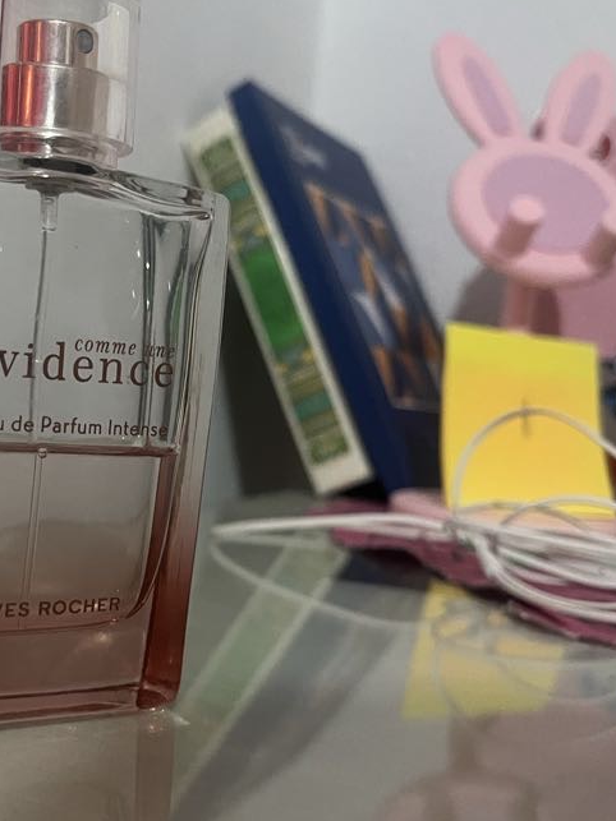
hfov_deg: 33.6
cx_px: 146
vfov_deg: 44.5
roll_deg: -4.5
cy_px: 502
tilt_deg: -7.4
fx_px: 997
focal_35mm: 42
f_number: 1.6
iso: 640
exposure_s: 1/30
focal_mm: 5.1
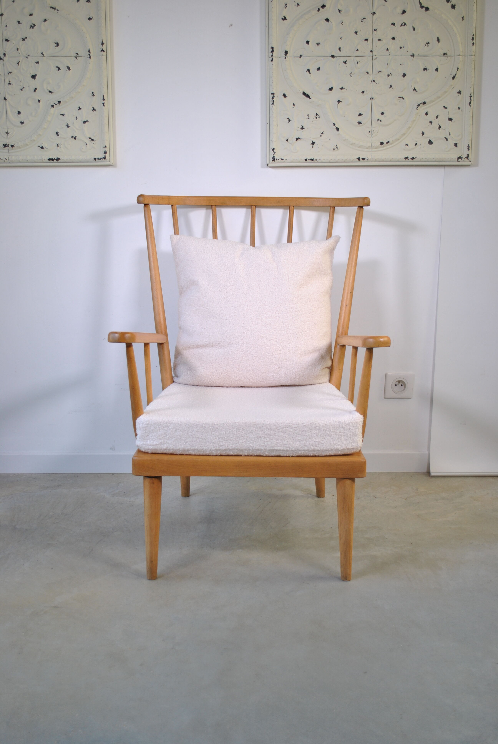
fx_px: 745
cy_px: 372
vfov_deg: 53.1
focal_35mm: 36
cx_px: 249
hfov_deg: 37.0
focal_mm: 24
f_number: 4
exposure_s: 1/100
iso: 200
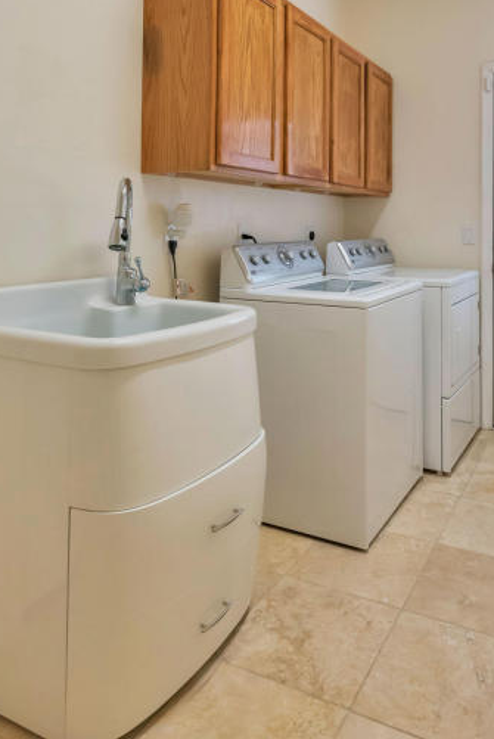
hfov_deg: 49.0
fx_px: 534
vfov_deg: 67.3
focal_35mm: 26
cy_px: 243
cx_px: 321
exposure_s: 1/60
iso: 2500
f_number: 6.3
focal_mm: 17
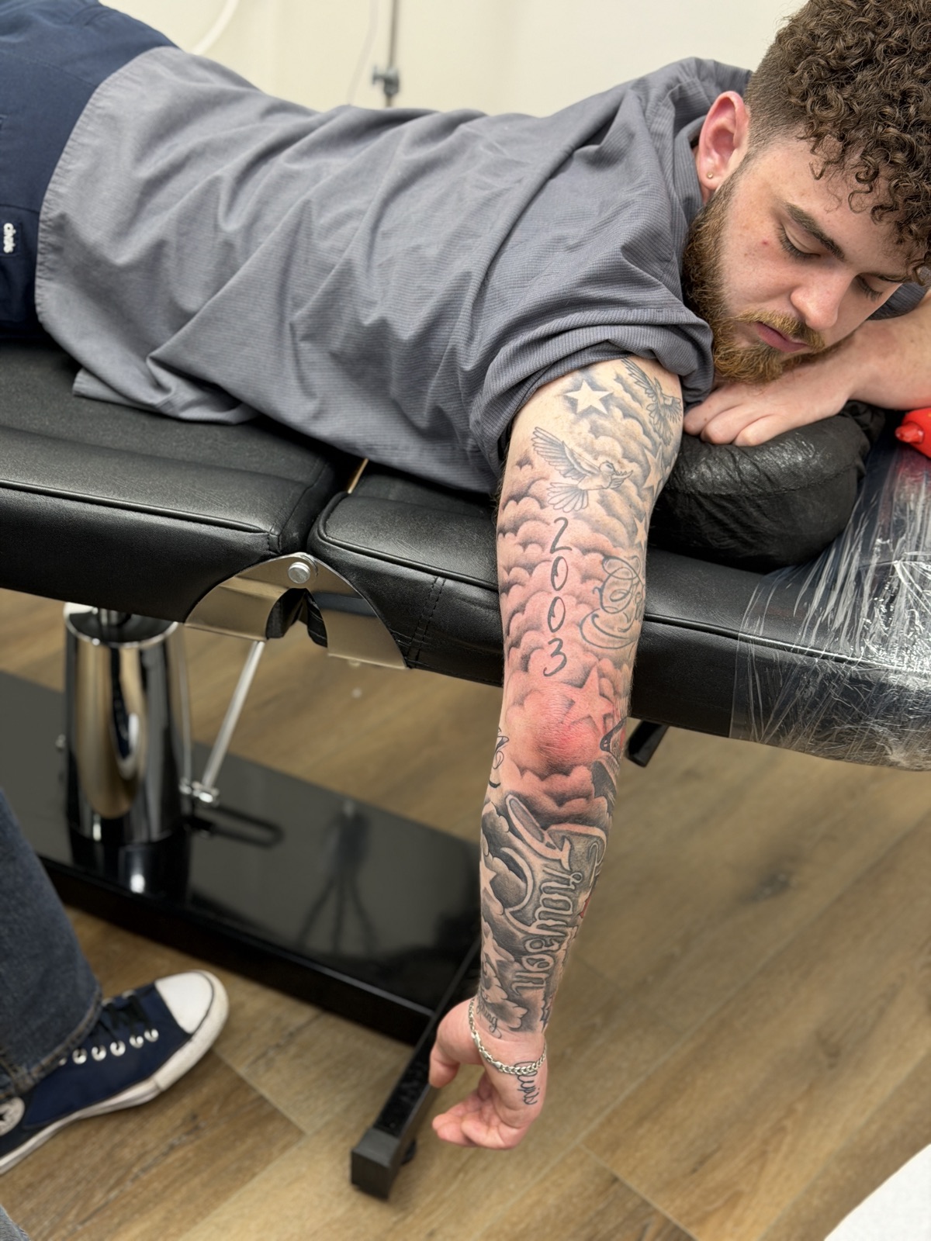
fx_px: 1721
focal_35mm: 48
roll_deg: -6.7
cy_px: 620
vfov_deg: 39.7
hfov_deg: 30.3
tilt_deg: -38.2
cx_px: 466
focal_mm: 6.76
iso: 125
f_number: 1.78
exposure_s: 1/60
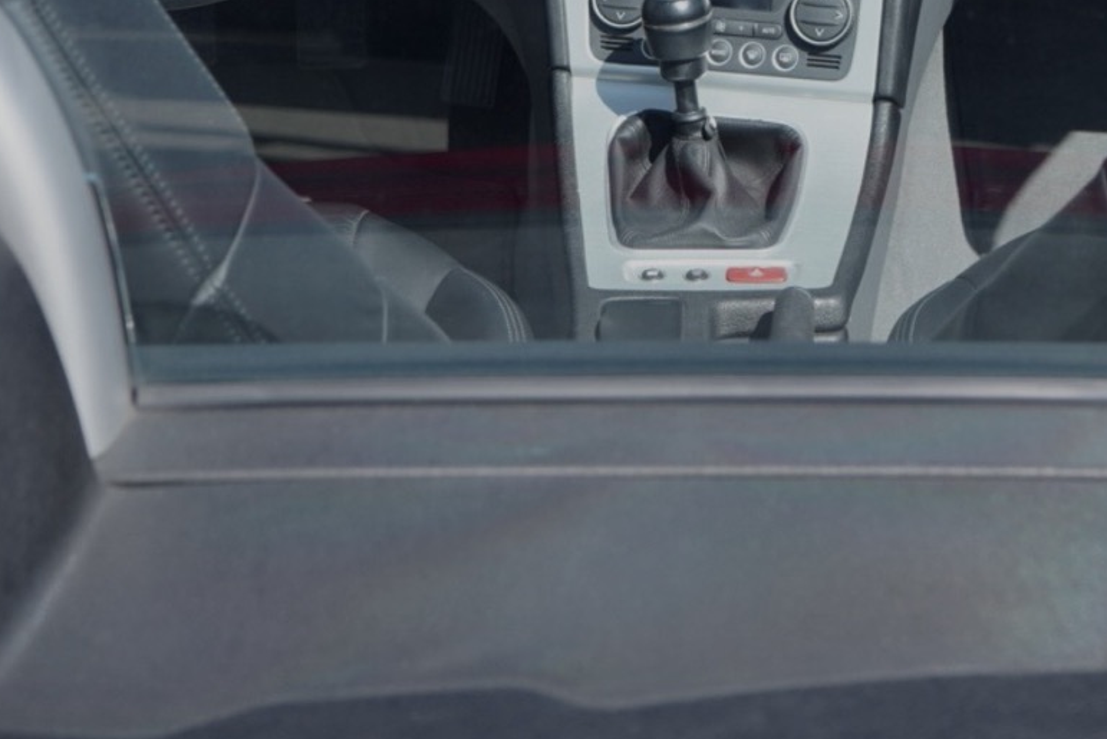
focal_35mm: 127
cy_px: -144
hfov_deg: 16.1
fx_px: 3907
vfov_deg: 10.6
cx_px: 725
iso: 100
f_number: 5.6
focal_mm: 51
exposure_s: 1/250
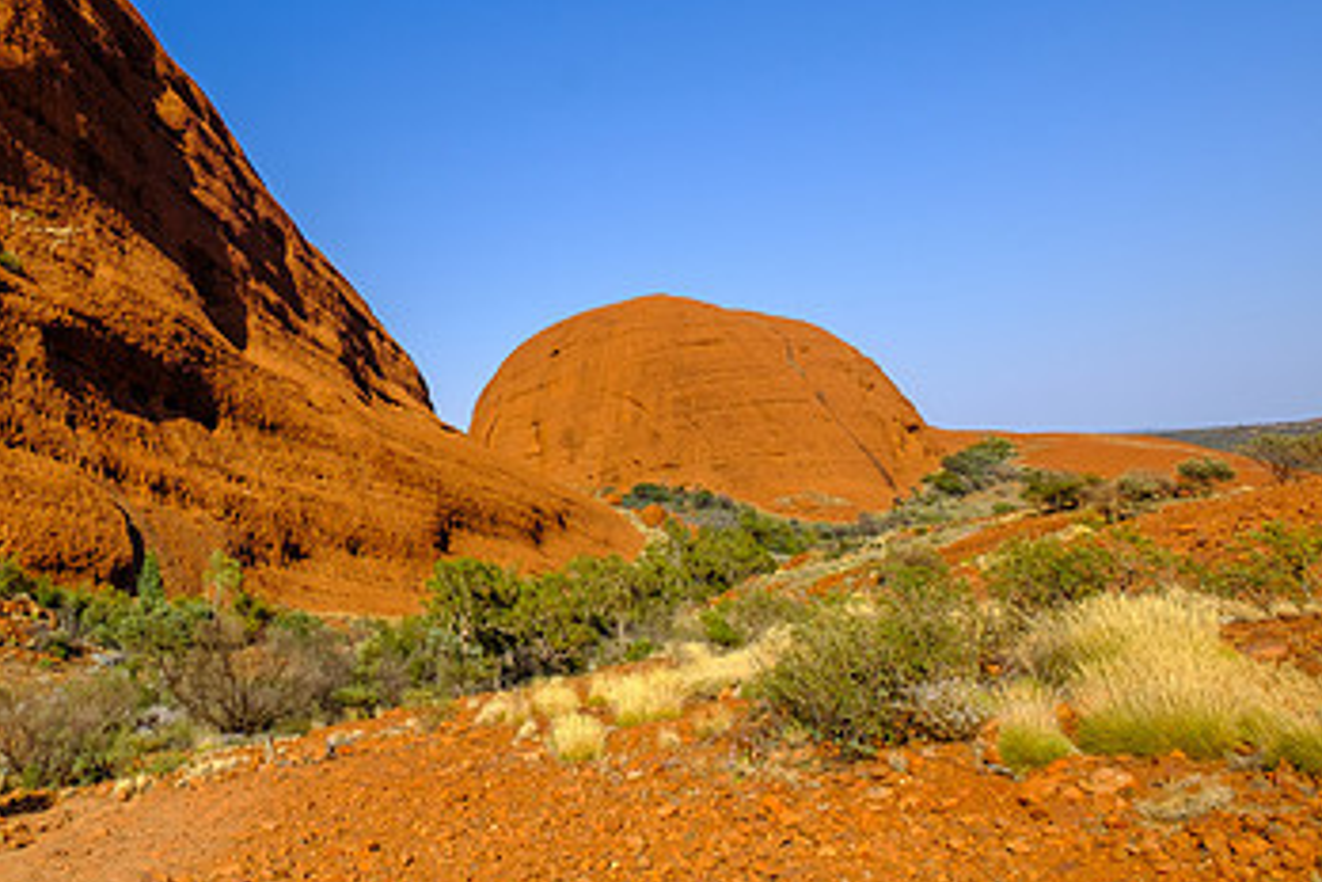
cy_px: 184
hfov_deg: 64.2
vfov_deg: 48.6
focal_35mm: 25
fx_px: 918
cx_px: 236
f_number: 8
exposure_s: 1/500
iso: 200
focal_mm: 10
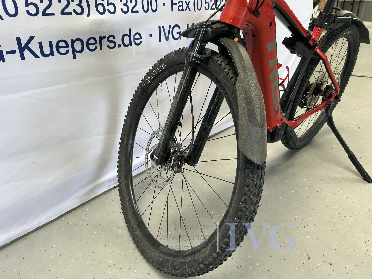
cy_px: 140
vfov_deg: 53.1
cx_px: 186
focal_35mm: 26
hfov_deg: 67.3
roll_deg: +0.3
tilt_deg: -25.3
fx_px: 279
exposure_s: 1/161
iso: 40
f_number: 1.5
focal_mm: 5.7
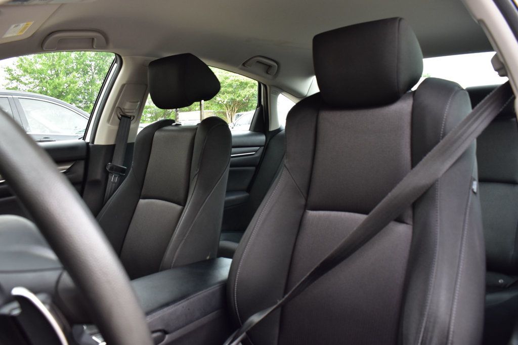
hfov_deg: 61.9
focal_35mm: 30
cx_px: 259
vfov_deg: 43.6
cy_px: 172
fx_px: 432
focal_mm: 20
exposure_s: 1/25
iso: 400
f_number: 7.1
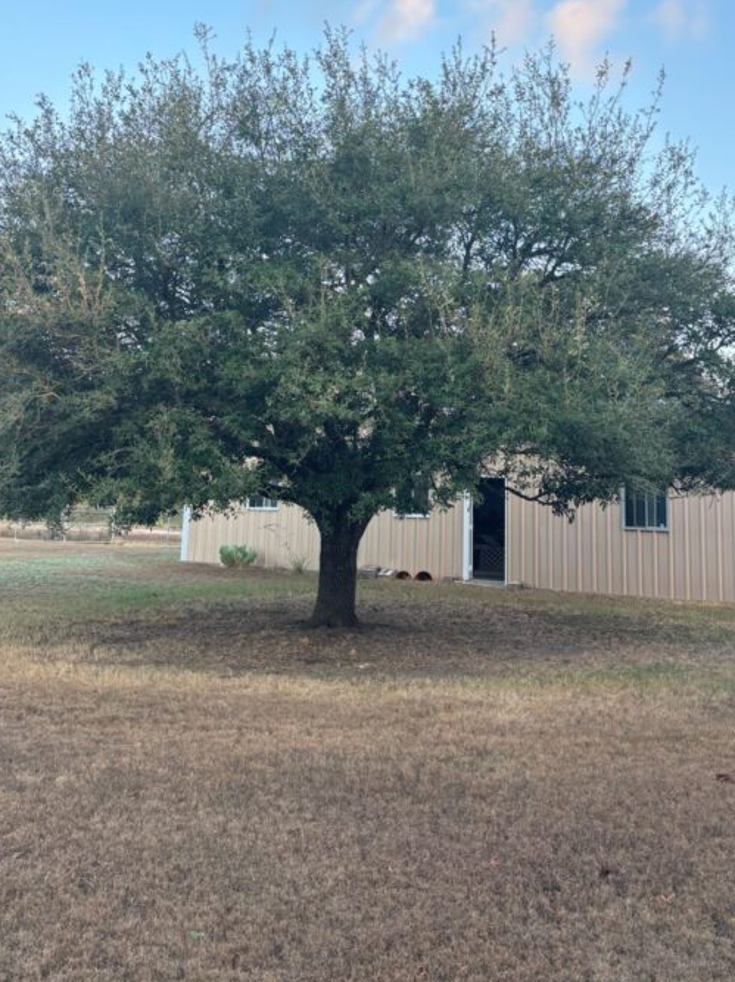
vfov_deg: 45.8
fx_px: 1133
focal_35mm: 40
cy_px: 293
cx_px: 358
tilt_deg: +10.2
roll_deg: -2.6
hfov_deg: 35.9
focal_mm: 5.96
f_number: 1.6
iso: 80
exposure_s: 1/121
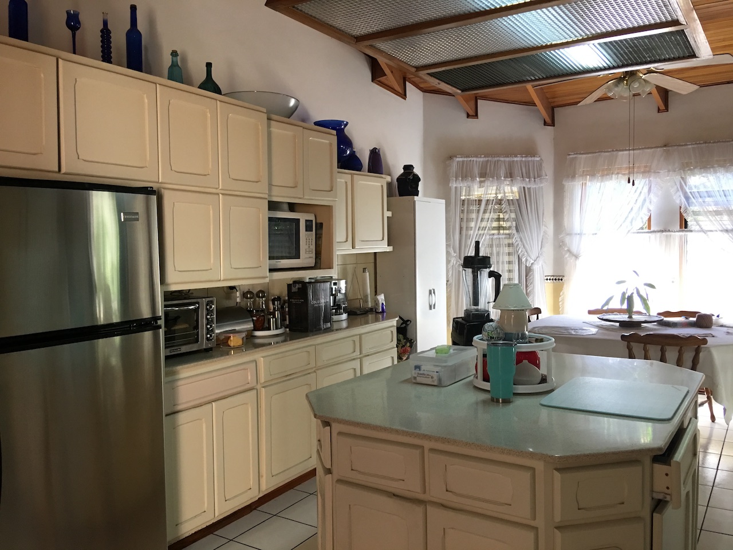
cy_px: 275
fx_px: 614
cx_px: 366
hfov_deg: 61.7
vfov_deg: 48.2
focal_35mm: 29
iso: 64
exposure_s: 1/15
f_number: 2.2
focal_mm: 4.15
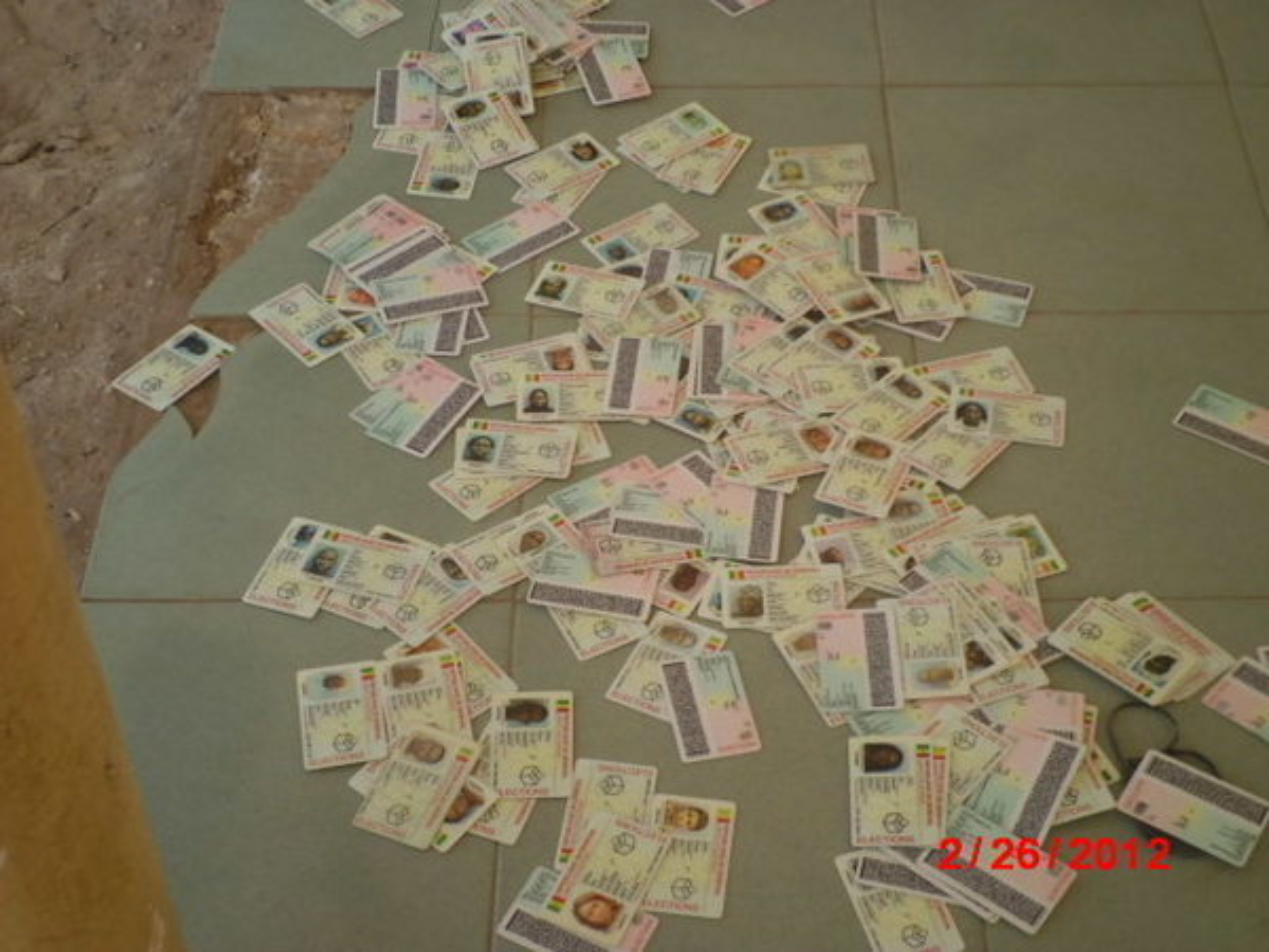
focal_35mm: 60
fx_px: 2200
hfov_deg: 32.2
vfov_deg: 24.4
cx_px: 634
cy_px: 476
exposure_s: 1/160
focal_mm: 10.7
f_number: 3.9
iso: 100
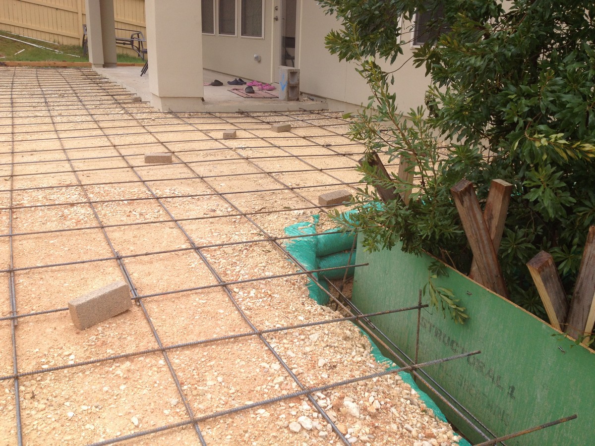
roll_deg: -2.3
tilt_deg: -17.6
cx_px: 298
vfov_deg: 40.7
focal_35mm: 35
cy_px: 223
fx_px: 602
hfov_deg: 52.6
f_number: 2.4
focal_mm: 4.28
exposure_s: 1/635
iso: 50
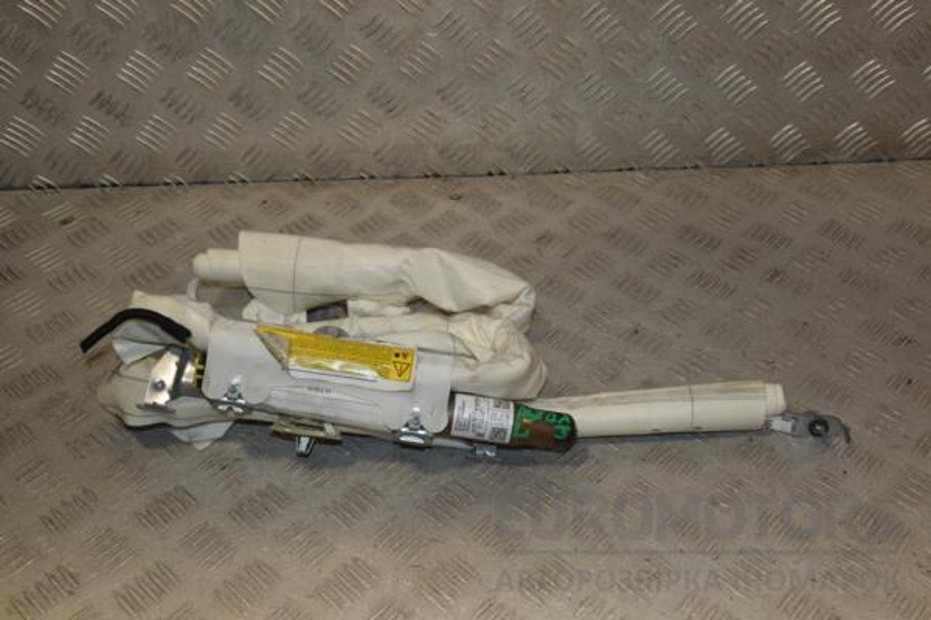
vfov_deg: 34.2
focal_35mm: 39
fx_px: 1009
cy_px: 310
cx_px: 466
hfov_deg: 49.6
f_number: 9
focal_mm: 26
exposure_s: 1/200
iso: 800
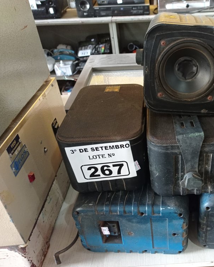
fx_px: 293
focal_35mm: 37
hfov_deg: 38.8
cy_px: 133
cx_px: 167
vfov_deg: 49.1
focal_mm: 4.7
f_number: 1.79
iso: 491
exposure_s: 1/24
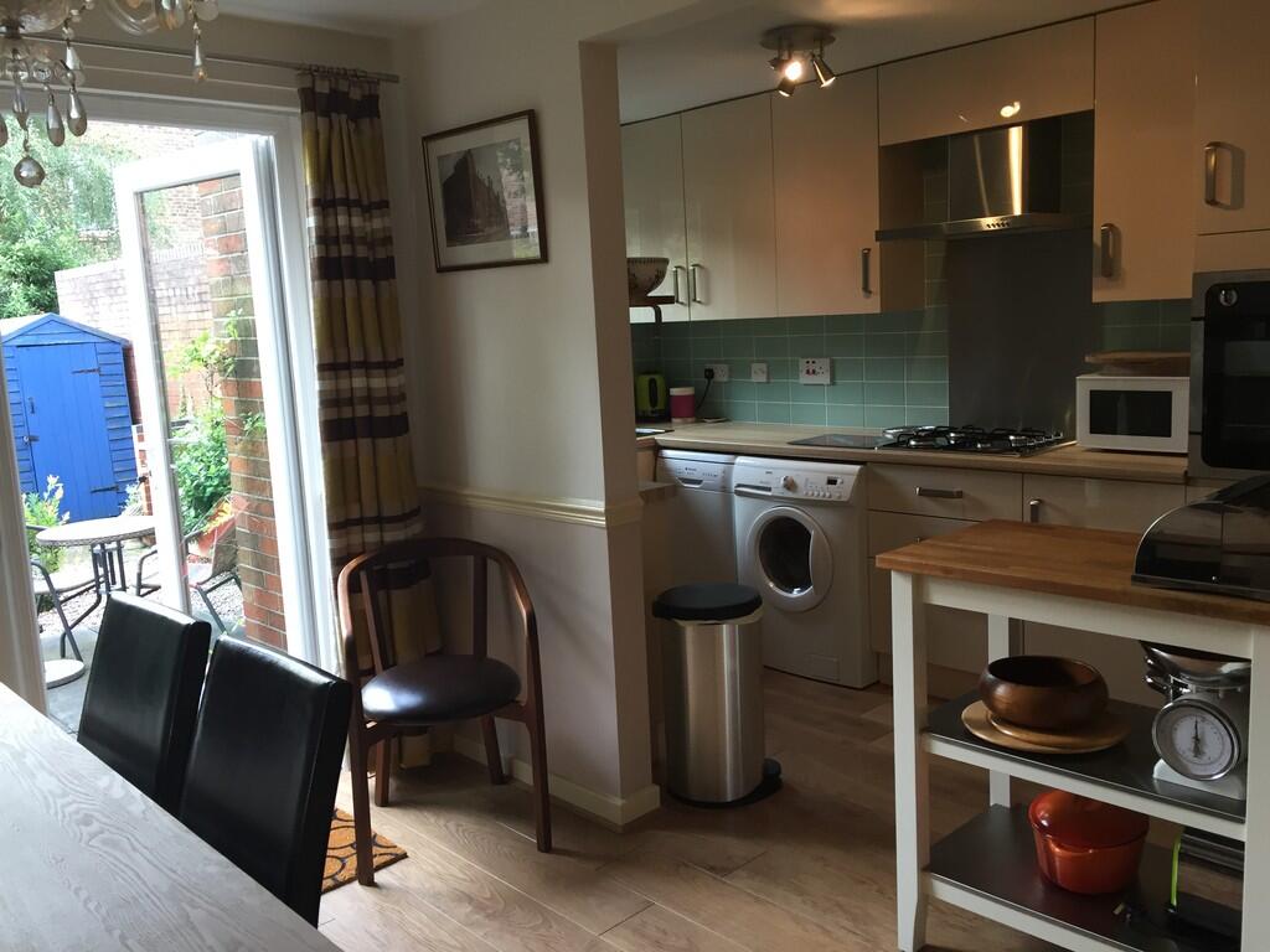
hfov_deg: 61.7
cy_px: 476
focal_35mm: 29
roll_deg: +1.8
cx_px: 635
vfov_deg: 48.2
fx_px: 1064
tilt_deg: -8.9
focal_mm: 4.15
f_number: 2.2
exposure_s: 1/33
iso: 32
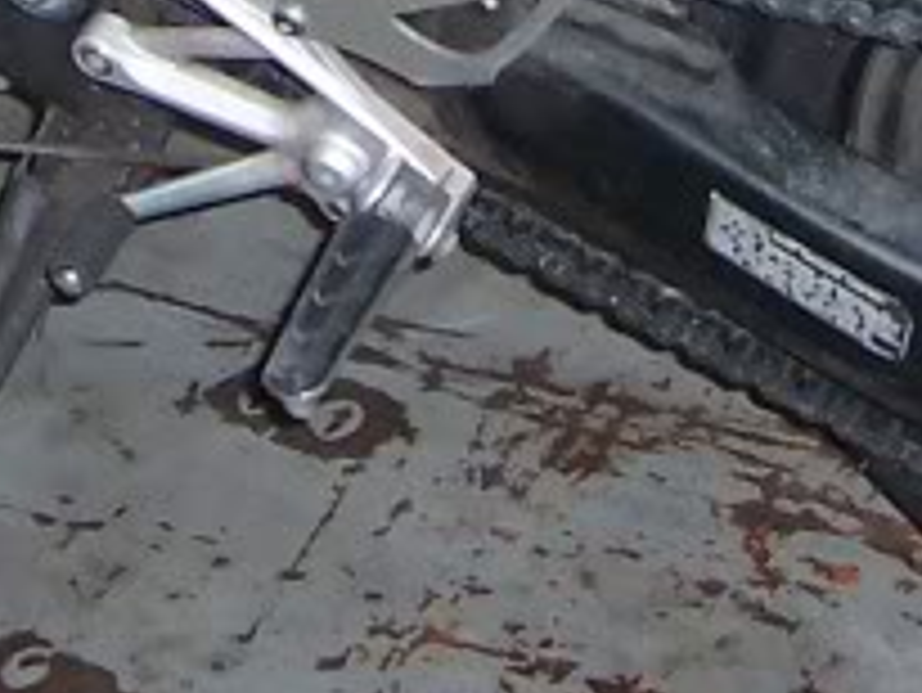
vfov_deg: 7.9
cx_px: 211
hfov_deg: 10.9
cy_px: -626
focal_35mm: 180
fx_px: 4797
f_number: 2.8
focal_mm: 5.6
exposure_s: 1/60
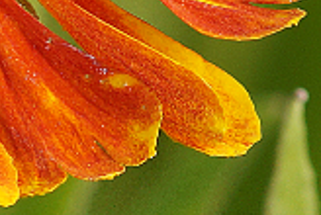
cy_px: -27
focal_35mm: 1095
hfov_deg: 1.9
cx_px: -137
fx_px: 9781
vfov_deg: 1.3
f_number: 5.6
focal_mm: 100
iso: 200
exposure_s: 1/160
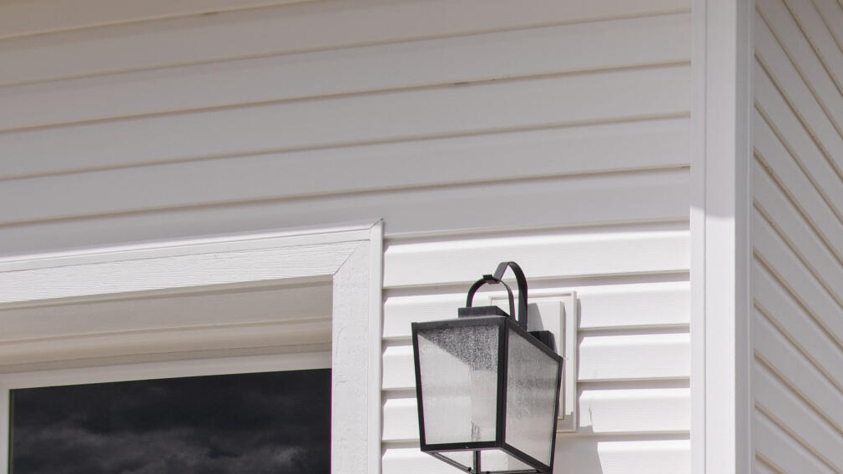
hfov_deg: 28.9
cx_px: 1146
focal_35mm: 56
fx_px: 1252
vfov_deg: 17.8
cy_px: 821
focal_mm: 12
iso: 100
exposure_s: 1/400
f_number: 8
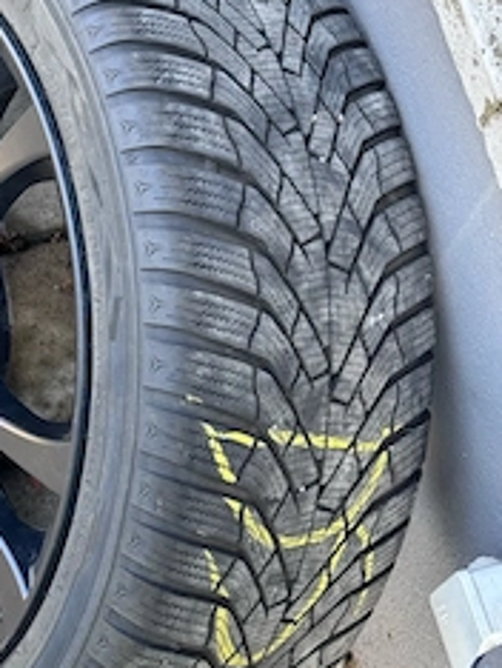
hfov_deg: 17.9
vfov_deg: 23.8
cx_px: 114
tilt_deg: -67.4
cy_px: 277
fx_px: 1583
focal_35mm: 82
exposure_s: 1/121
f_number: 1.78
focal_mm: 6.76
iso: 80
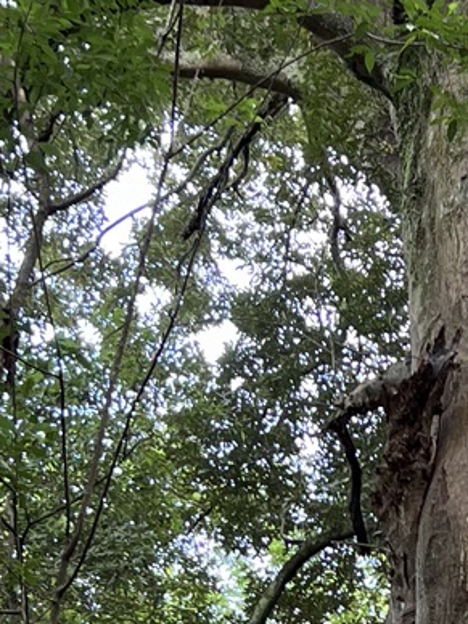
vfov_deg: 14.2
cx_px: 566
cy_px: 790
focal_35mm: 134
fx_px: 2416
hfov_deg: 10.9
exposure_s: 1/121
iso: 64
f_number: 1.5
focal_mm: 5.7
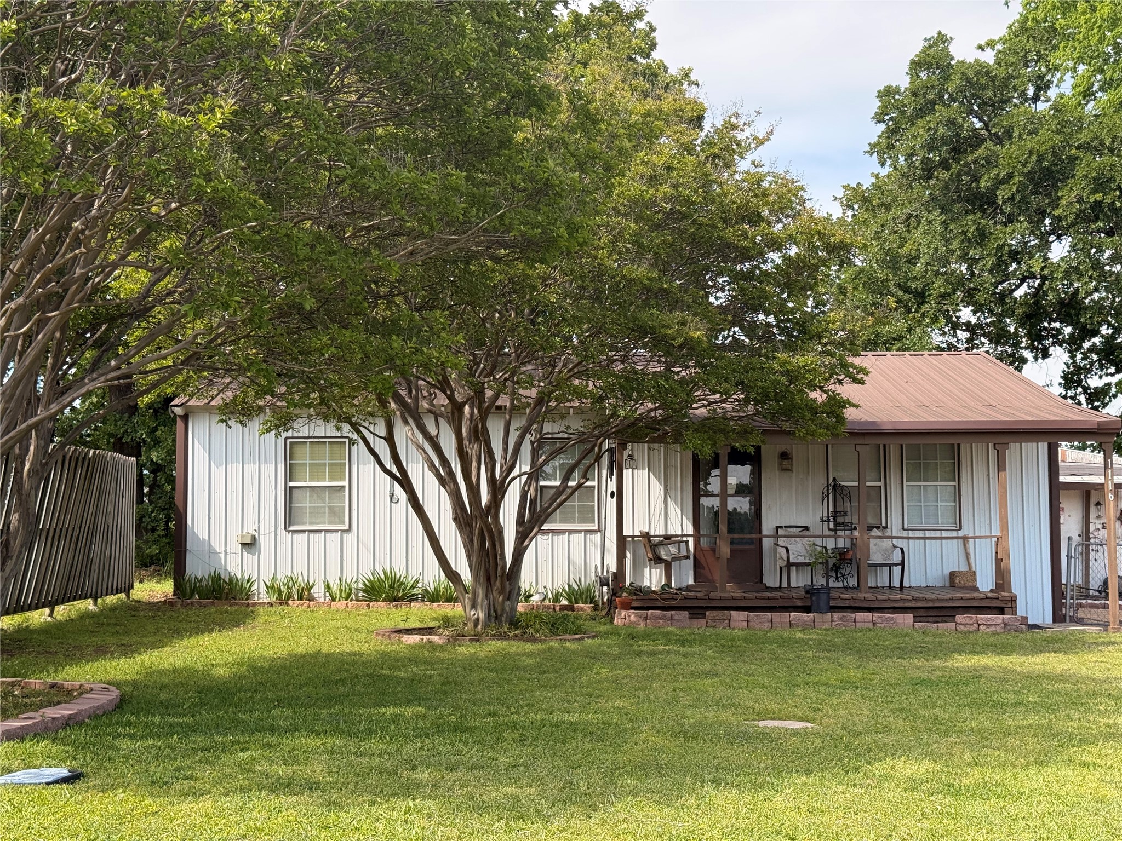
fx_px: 1556
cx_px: 561
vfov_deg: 30.3
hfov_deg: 39.7
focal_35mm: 48
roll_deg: -0.8
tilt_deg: +4.2
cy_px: 420
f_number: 1.78
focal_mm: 6.76
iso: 100
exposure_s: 1/1795
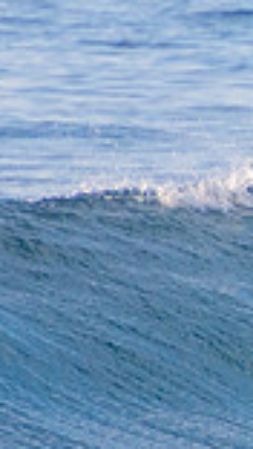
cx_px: 768
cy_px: 376
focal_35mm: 2415
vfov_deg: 0.9
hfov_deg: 0.5
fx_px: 28740
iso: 450
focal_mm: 400
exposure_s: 1/1250
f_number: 5.6
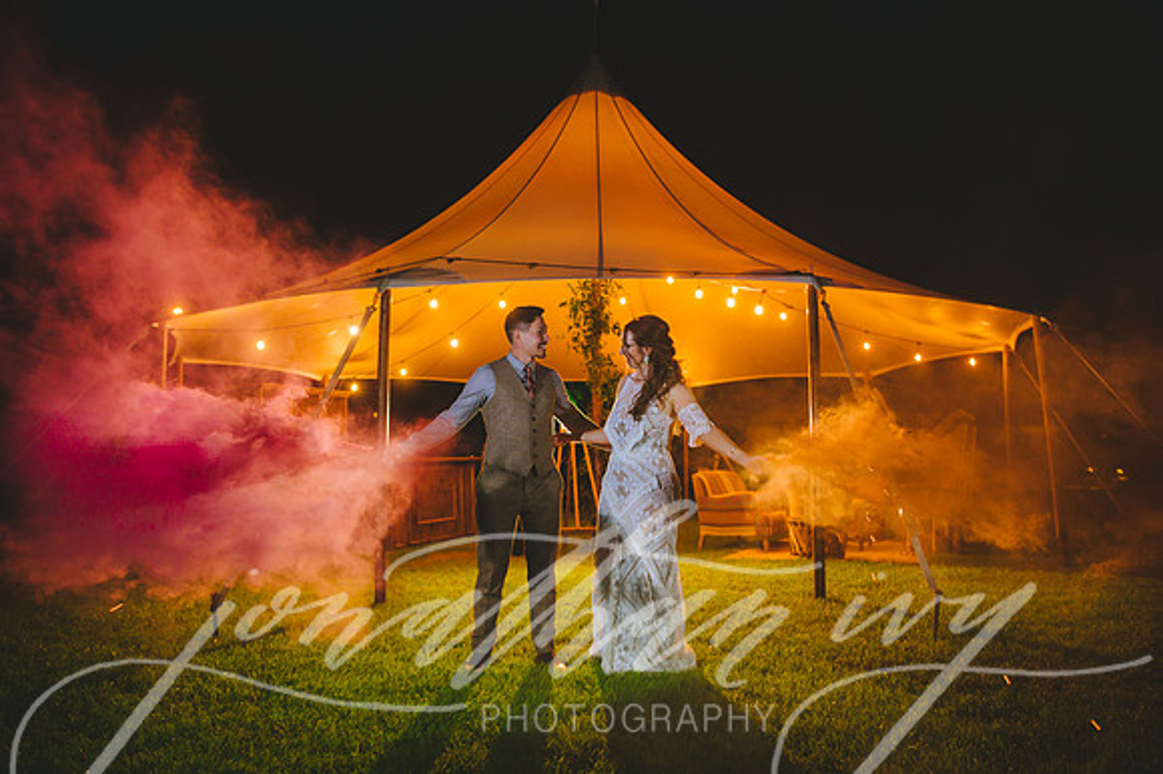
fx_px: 1033
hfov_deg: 58.7
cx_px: 582
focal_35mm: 32
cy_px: 387
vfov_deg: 41.1
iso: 2500
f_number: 2.8
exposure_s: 1/50
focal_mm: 32
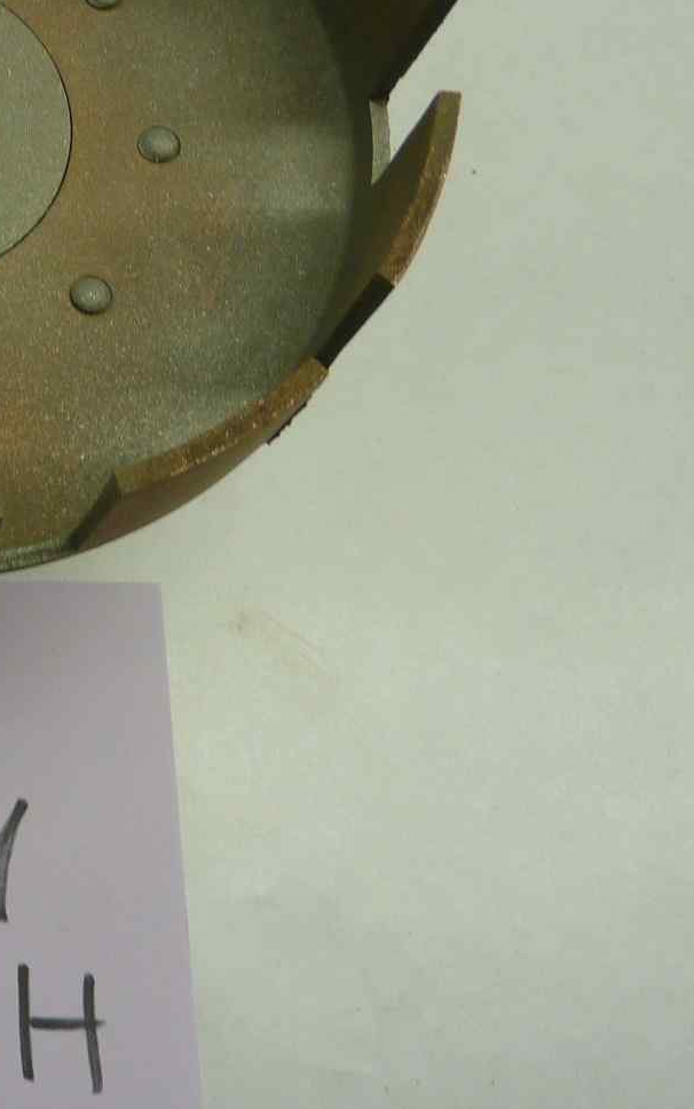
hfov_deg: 20.7
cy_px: 327
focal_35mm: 56
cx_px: -251
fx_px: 1694
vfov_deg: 35.7
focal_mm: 4.1
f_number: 3.3
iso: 80
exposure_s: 1/30
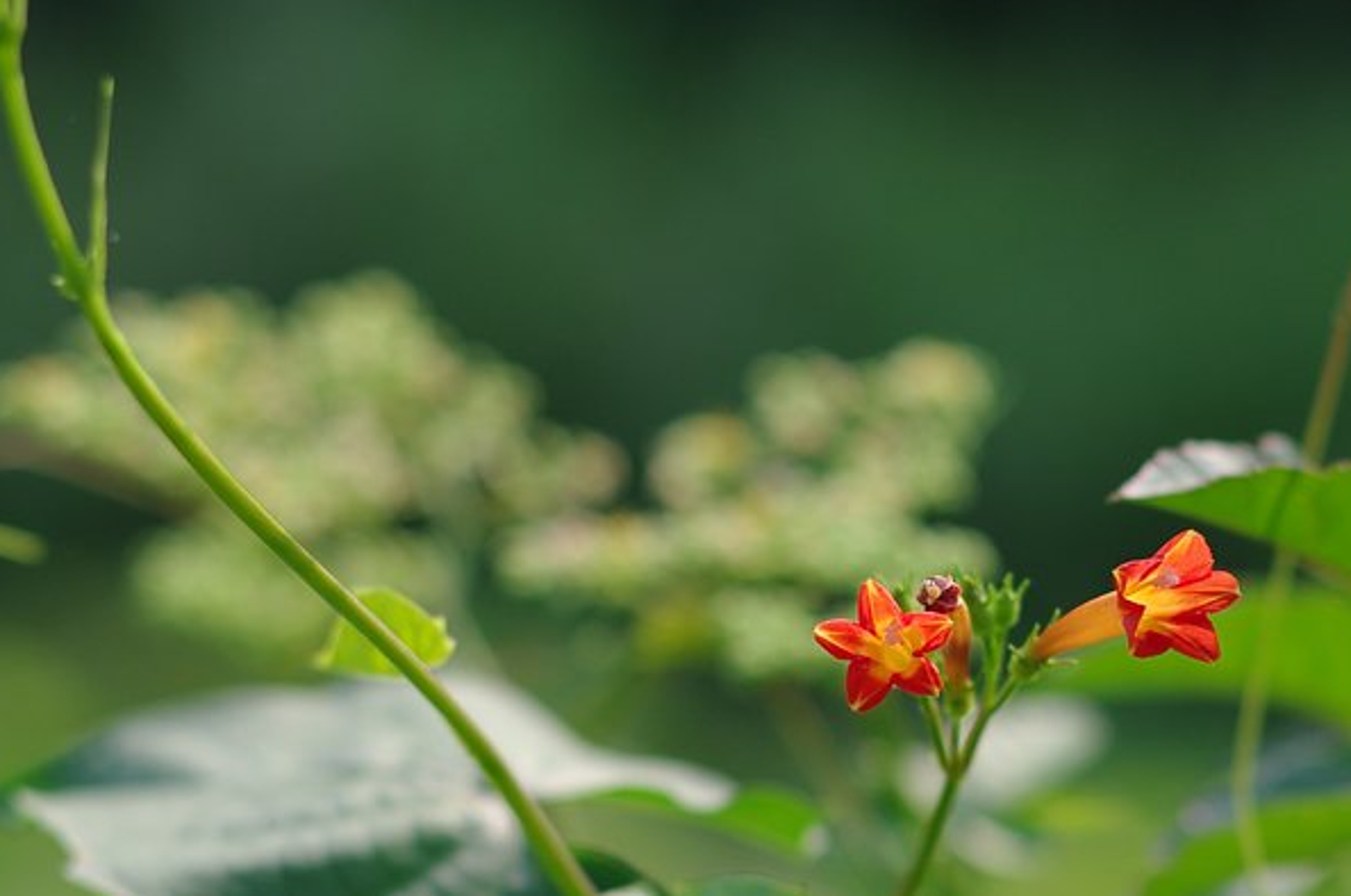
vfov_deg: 7.5
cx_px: 830
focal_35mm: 181
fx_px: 6781
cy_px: 755
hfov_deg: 11.4
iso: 100
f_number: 3.5
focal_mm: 70
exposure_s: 1/500
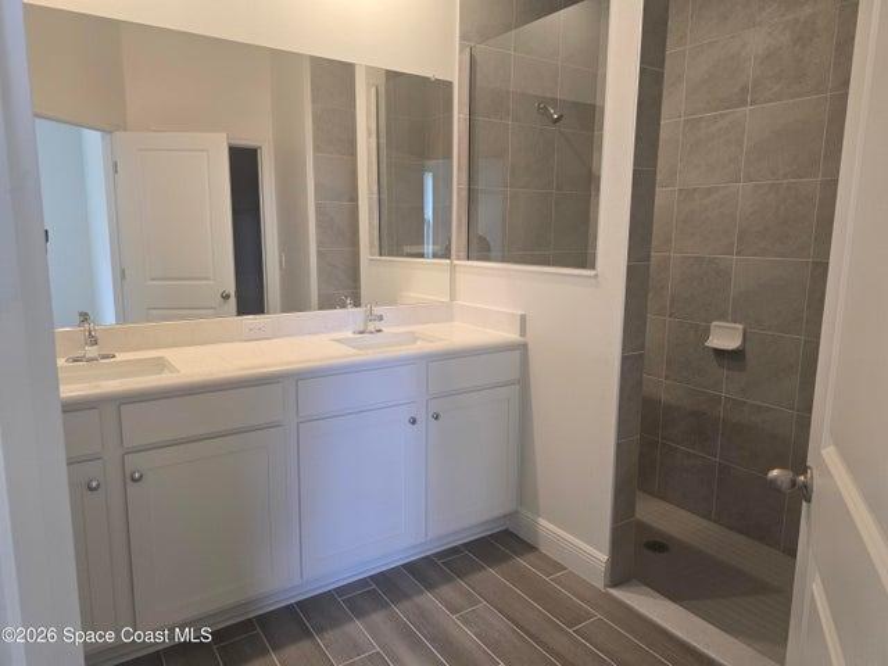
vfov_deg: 58.9
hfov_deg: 73.9
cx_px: 444
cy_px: 333
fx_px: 590
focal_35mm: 23
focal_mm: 6.3
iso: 250
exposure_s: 1/120
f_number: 1.7
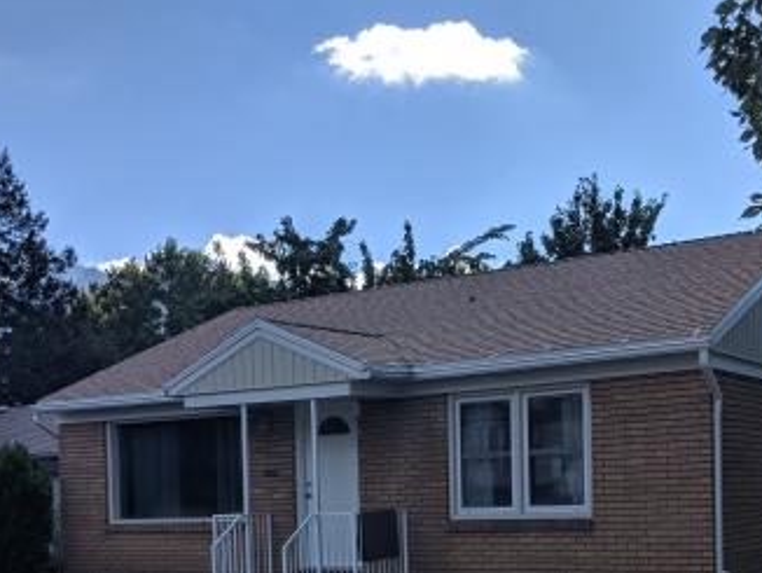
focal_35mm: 53
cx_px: 386
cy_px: 515
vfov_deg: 26.6
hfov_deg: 36.1
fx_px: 1168
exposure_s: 1/4673
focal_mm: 4.44
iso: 57
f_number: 1.8
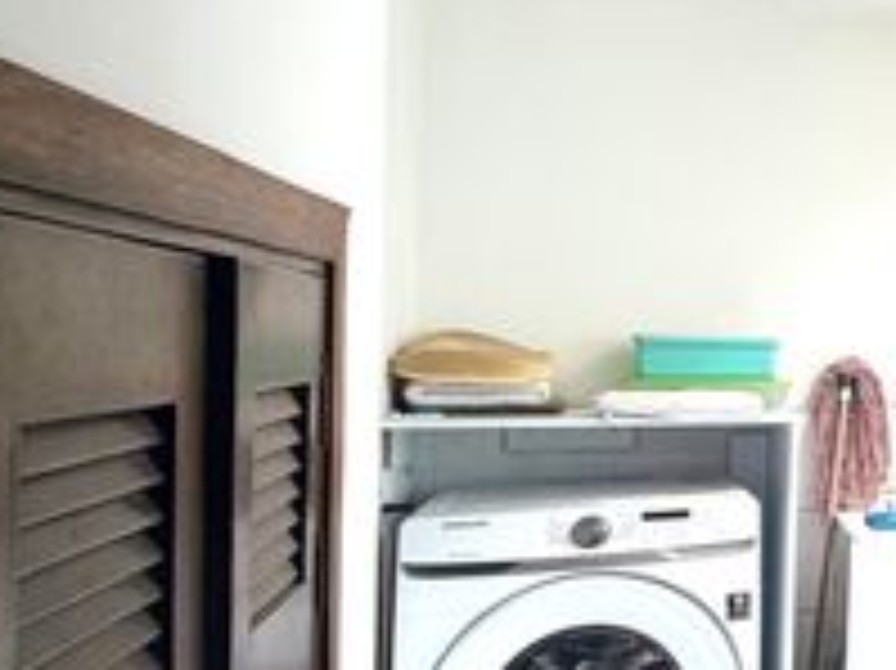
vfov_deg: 30.8
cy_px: 319
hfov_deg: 27.3
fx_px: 1216
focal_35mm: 47
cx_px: 1362
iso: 80
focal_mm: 2.22
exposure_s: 1/121
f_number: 2.2
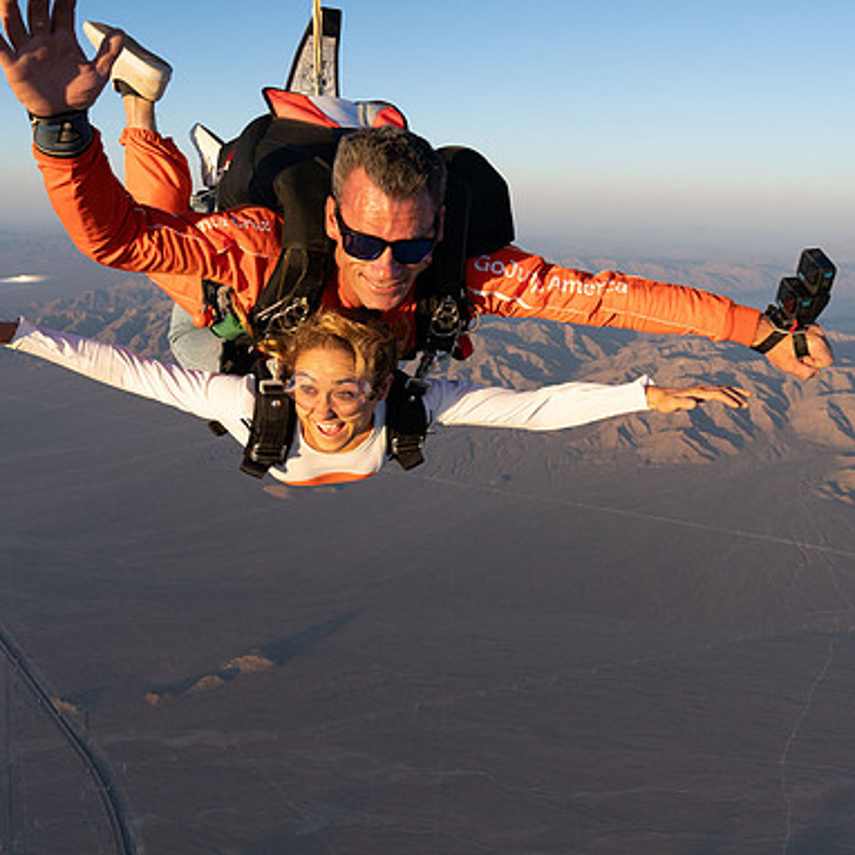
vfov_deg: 52.5
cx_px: 407
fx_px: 866
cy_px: 426
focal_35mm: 31
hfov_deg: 52.5
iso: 1250
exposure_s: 1/2000
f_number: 6.3
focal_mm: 24
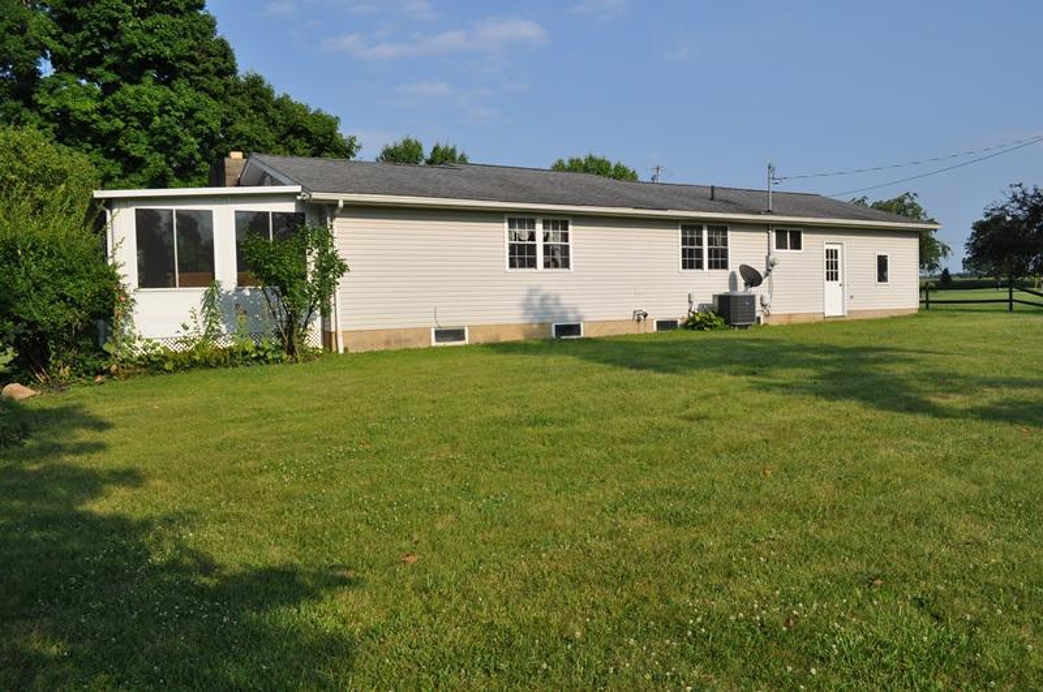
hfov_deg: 67.5
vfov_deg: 47.8
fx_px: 781
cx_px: 522
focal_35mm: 27
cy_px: 346
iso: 200
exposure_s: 1/400
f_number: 10
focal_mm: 18
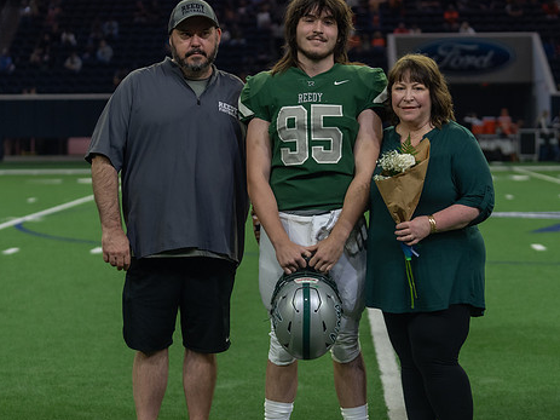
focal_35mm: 111
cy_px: 197
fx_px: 1795
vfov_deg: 13.3
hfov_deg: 17.7
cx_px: 313
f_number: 2.8
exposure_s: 1/320
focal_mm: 70
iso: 1000
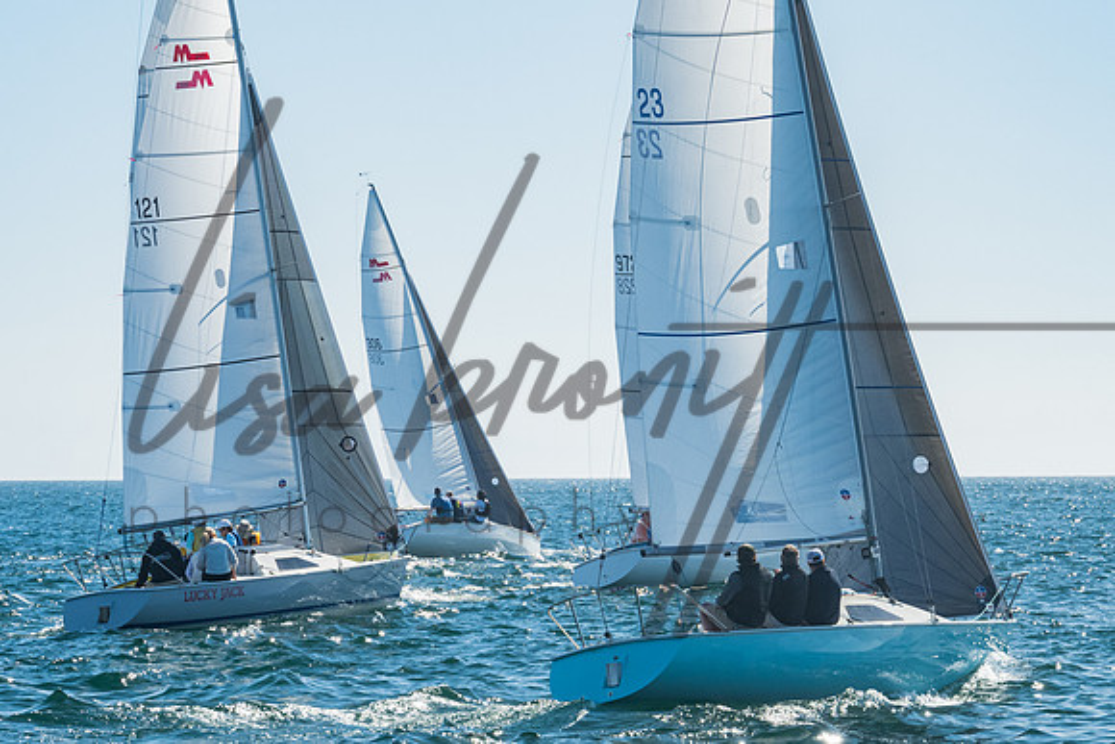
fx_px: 6851
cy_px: 387
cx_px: 602
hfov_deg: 9.3
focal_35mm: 221
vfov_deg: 6.2
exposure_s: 1/320
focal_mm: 120
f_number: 10
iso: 400
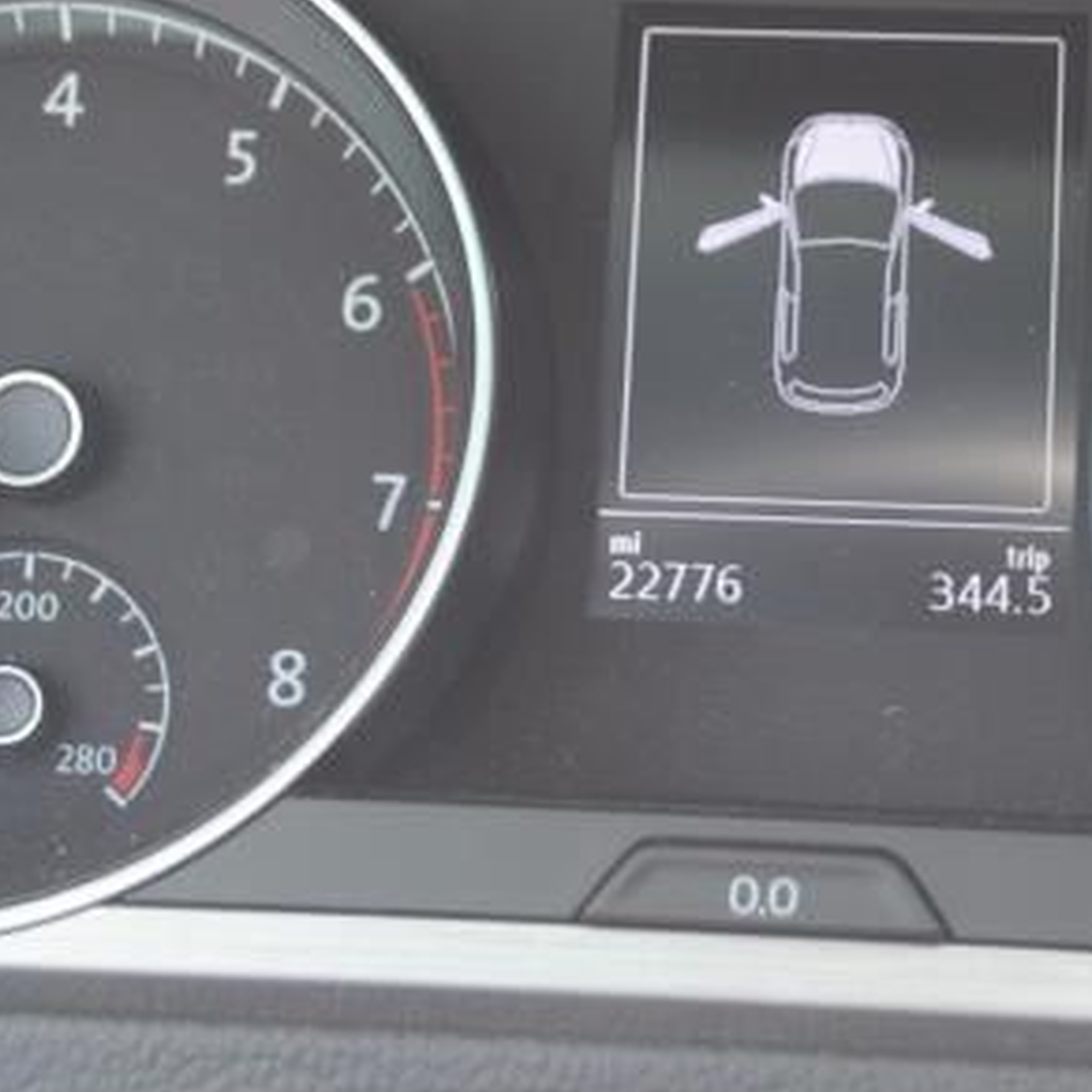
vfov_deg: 15.4
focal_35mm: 112
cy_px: 155
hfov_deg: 15.5
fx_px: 3997
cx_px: 759
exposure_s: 1/50
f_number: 4.8
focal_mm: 32
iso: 200
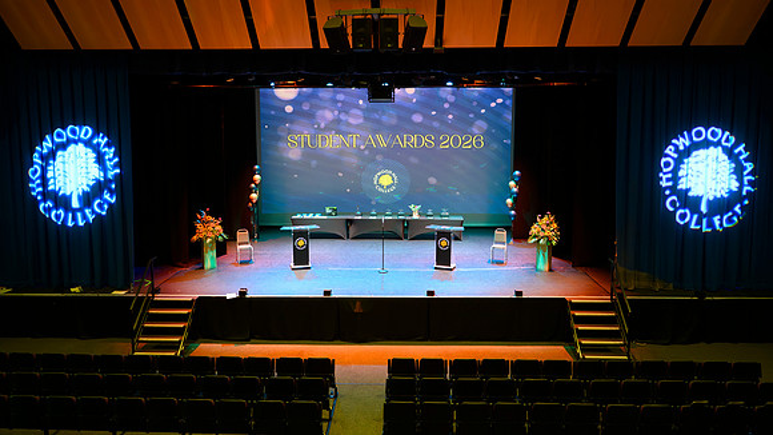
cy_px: 171
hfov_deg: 69.4
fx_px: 558
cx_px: 384
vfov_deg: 42.3
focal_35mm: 27
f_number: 2.8
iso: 5000
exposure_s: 1/125
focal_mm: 24
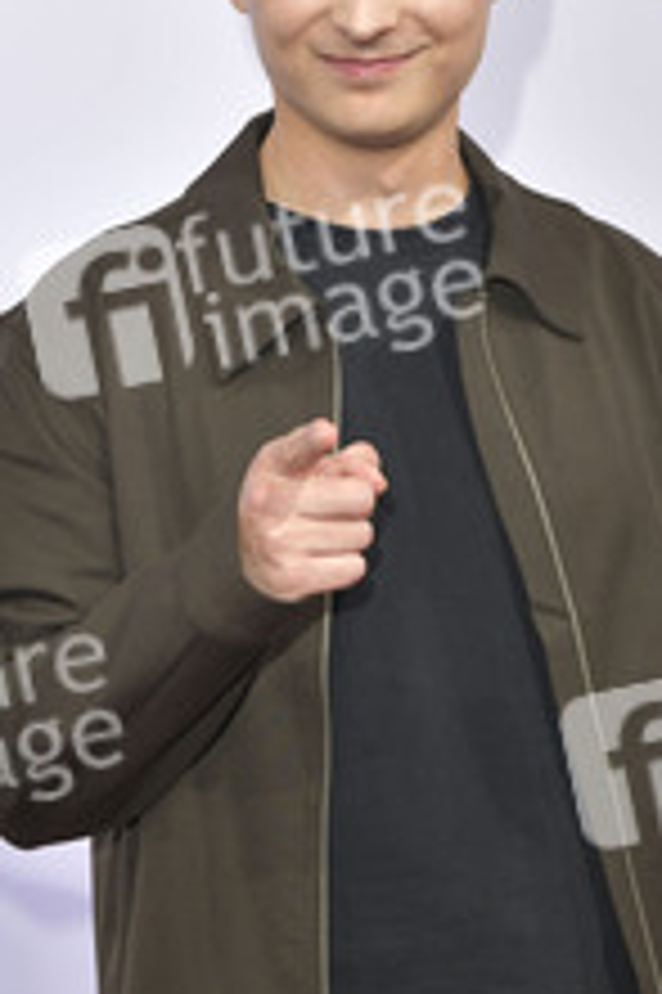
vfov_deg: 23.4
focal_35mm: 87
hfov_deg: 15.7
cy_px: 517
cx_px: 383
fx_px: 2403
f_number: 7.1
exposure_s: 1/160
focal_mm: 48
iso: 320
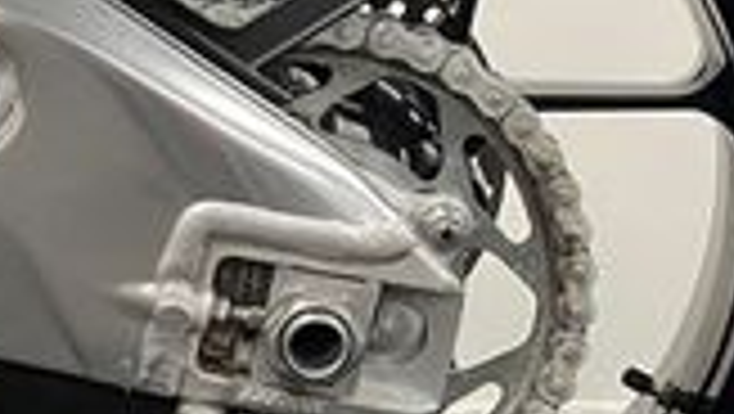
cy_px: 171
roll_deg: +0.1
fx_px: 2162
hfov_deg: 19.2
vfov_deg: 10.9
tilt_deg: -6.8
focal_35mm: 111
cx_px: 221
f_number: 1.6
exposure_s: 1/50
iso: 200
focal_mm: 5.1
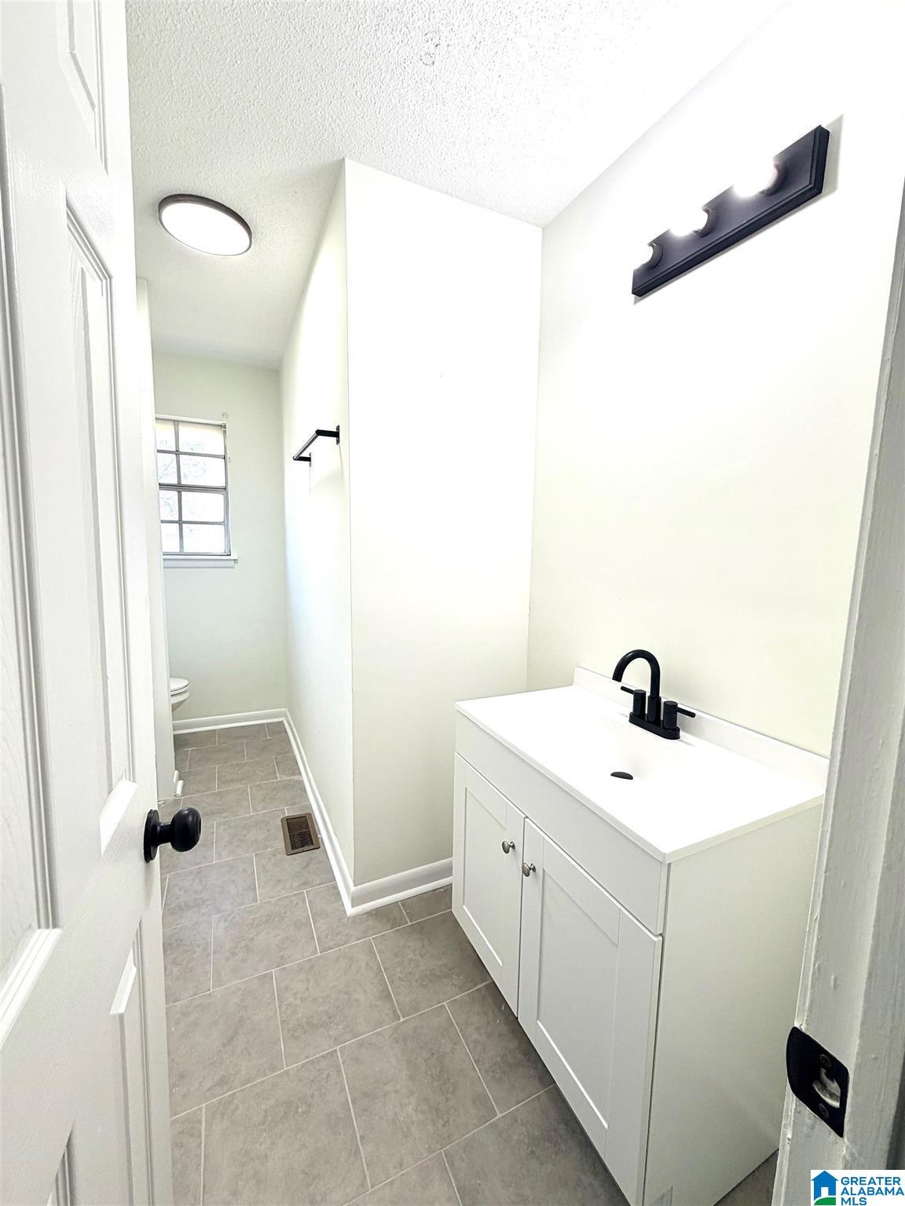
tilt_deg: -6.2
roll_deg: -1.4
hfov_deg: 85.7
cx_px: 452
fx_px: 488
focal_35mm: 14
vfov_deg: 102.1
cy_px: 603
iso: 50
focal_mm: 2.22
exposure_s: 1/120
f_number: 2.2
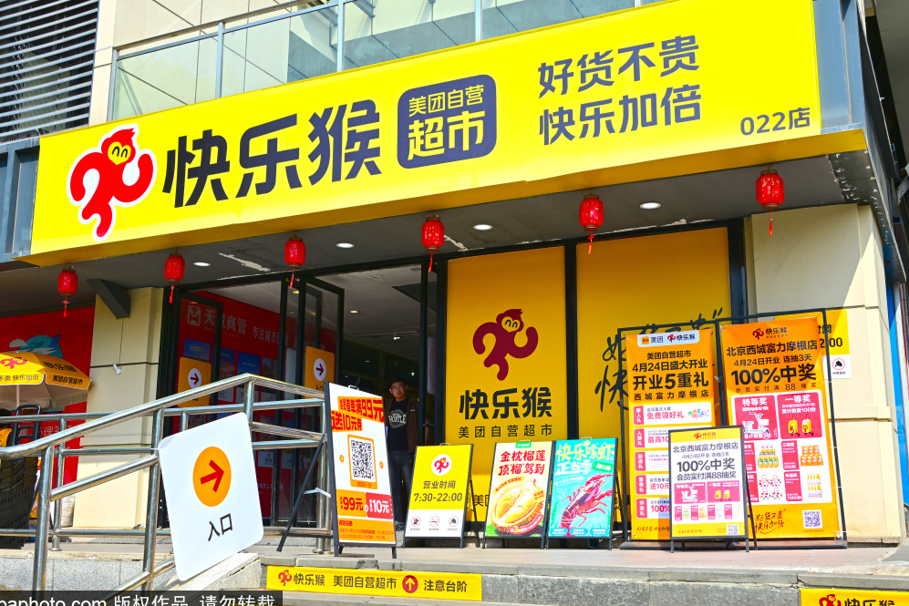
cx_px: 443
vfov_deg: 35.1
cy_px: 307
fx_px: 960
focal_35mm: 38
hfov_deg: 50.7
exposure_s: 1/640
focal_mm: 37
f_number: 8
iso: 250
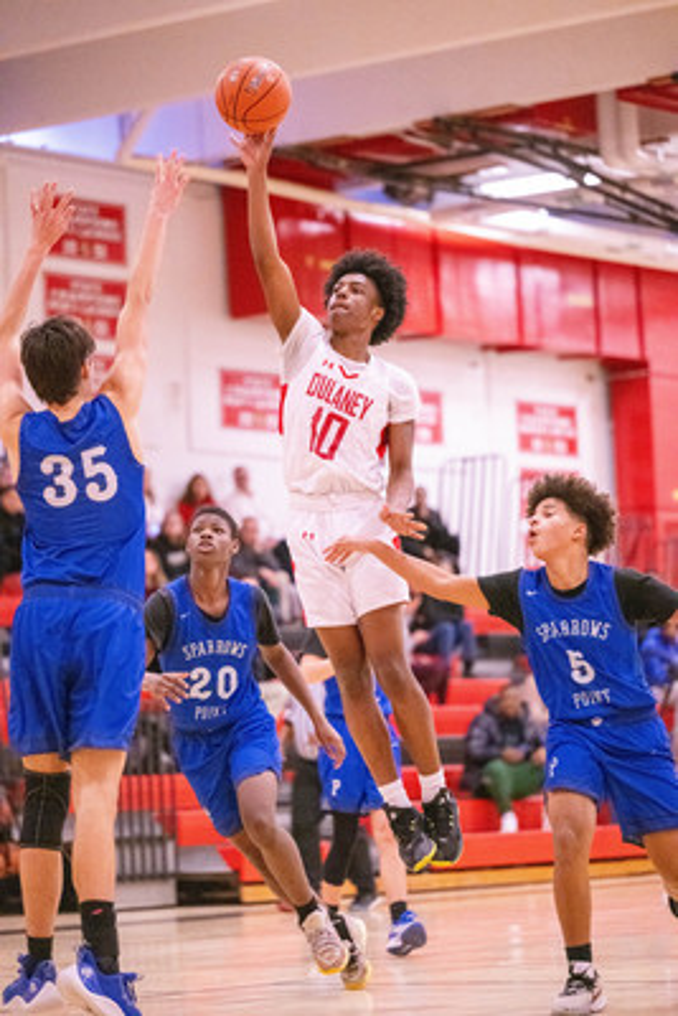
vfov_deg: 16.4
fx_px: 3528
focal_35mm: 125
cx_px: 339
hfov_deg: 11.0
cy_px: 508
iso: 12800
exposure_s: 1/800
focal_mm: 125
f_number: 2.8
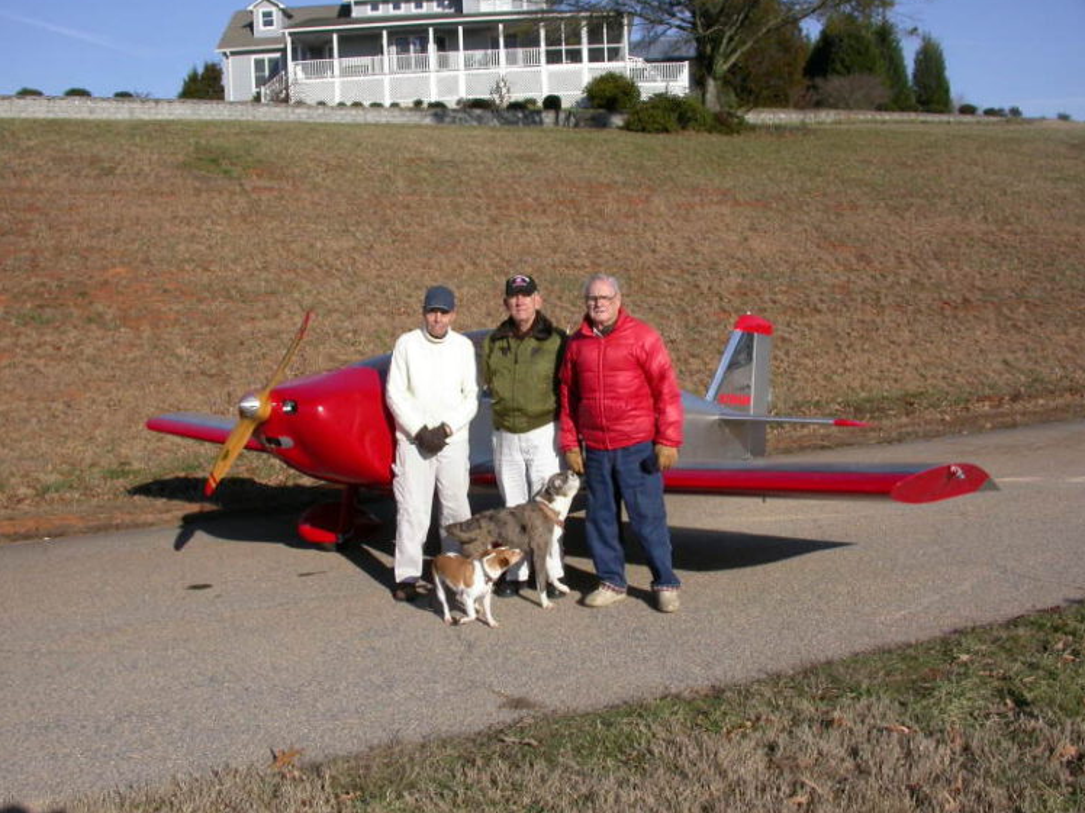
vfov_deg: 36.8
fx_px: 1222
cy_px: 409
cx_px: 532
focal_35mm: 39
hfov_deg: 47.9
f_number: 7.5
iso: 100
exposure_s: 1/432
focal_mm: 7.85
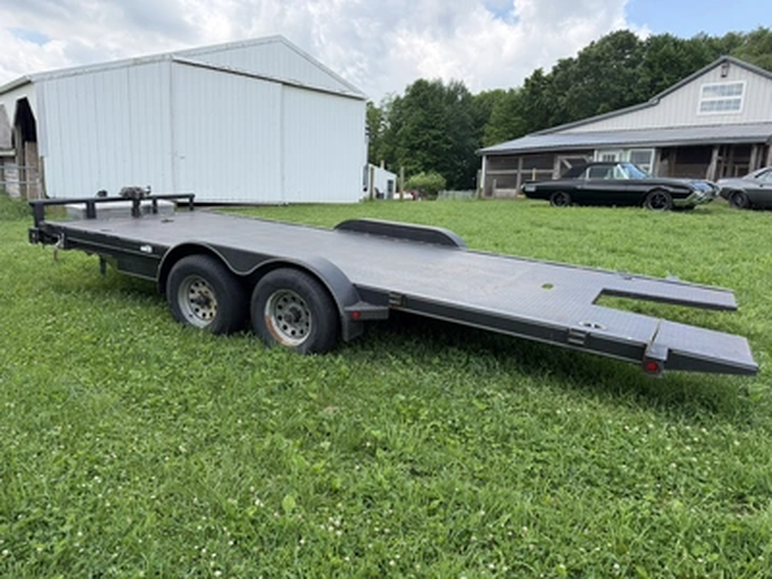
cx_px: 386
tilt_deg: -8.9
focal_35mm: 24
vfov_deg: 56.8
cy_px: 290
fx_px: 535
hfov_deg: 71.6
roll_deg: -1.5
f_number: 1.78
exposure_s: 1/1653
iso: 100
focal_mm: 6.76
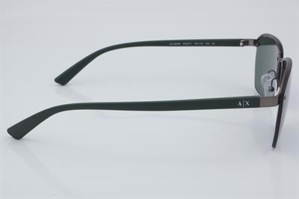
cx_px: 150
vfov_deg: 20.1
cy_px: 100
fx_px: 560
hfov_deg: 29.9
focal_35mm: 68
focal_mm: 45
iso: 100
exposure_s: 1/4
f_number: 32
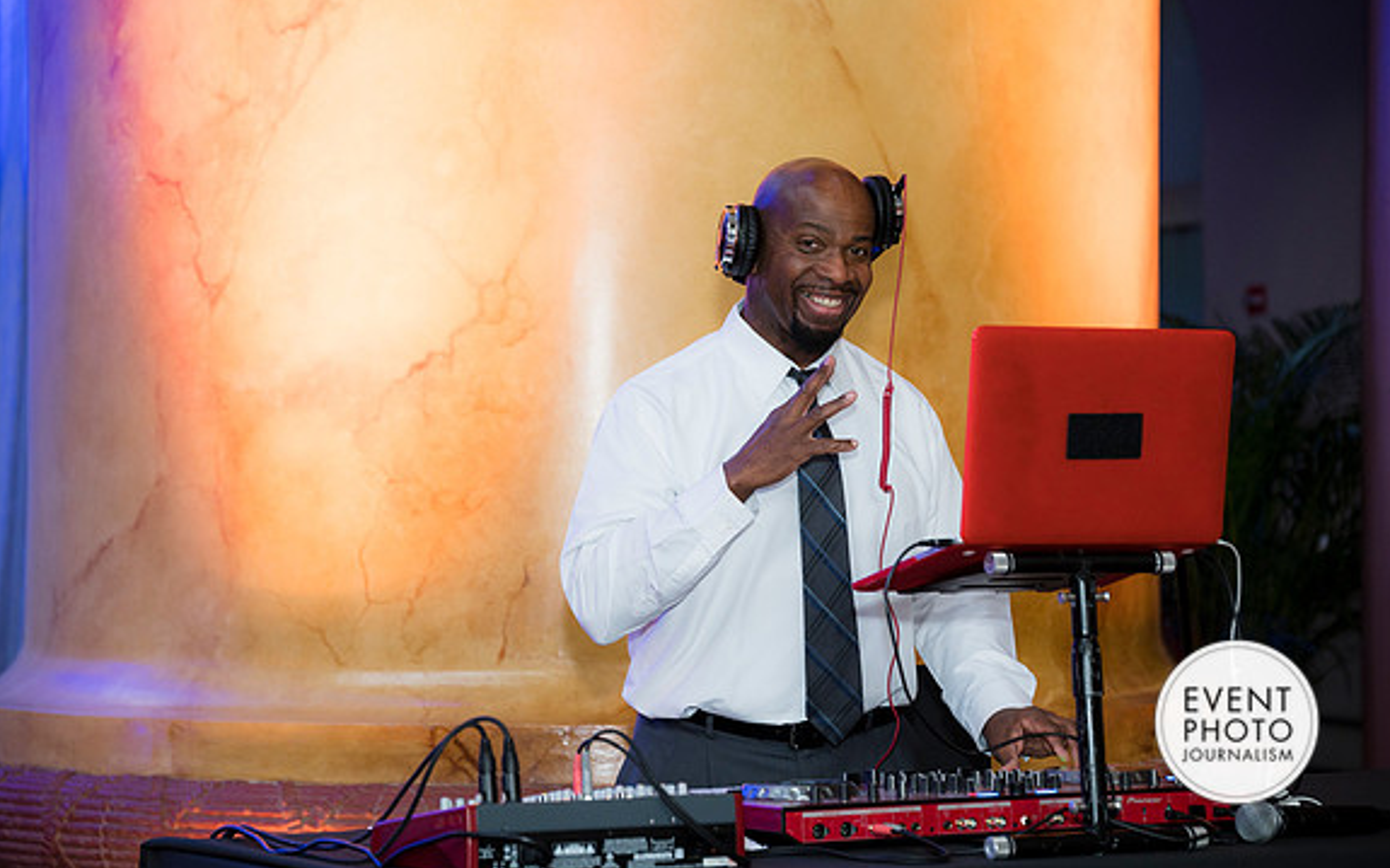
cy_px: 416
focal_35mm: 101
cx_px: 699
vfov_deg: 12.9
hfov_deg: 20.6
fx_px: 3825
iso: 800
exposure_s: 1/100
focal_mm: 95
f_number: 4
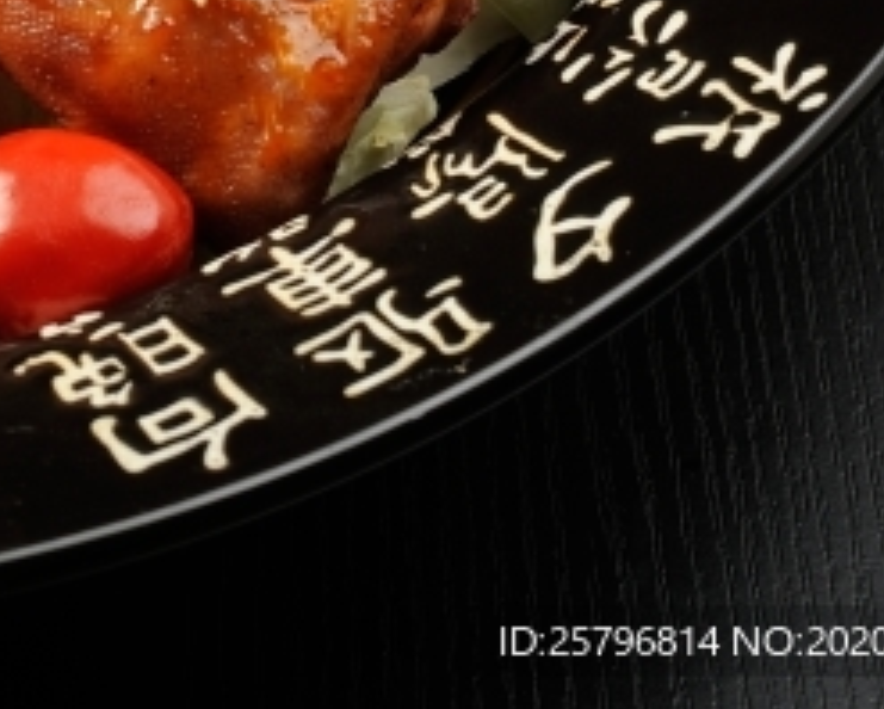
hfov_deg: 9.6
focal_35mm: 194
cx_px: -523
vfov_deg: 7.8
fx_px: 5080
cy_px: -507
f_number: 14
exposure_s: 1/100
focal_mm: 50
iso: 200
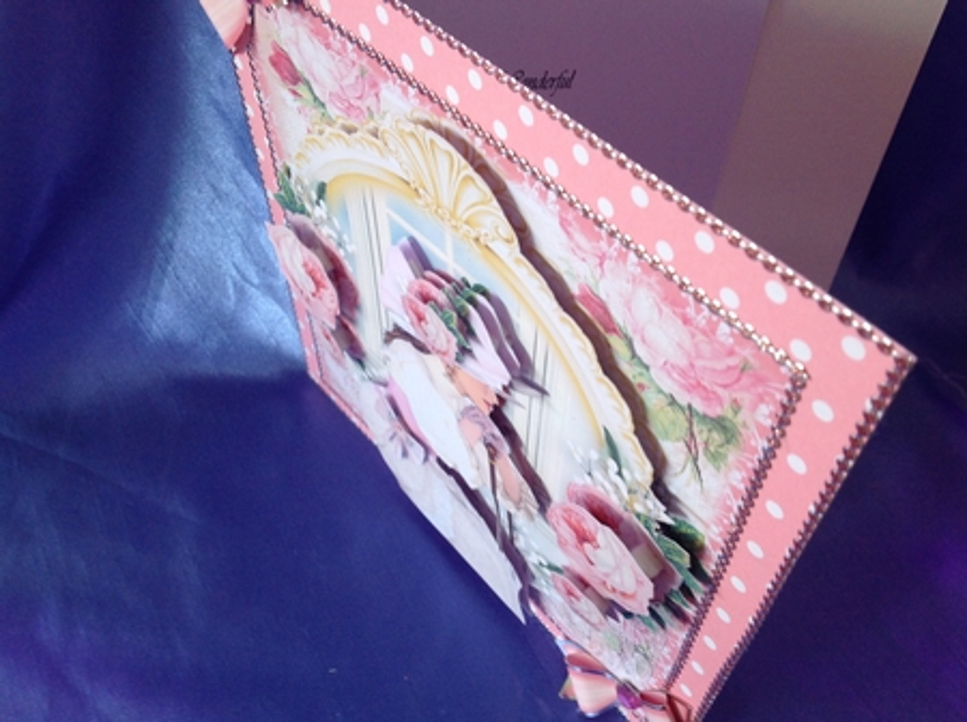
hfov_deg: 52.7
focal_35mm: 35
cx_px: 484
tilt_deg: -53.1
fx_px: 976
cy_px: 361
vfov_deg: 40.6
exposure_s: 1/15
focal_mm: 4.28
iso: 80
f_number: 2.4
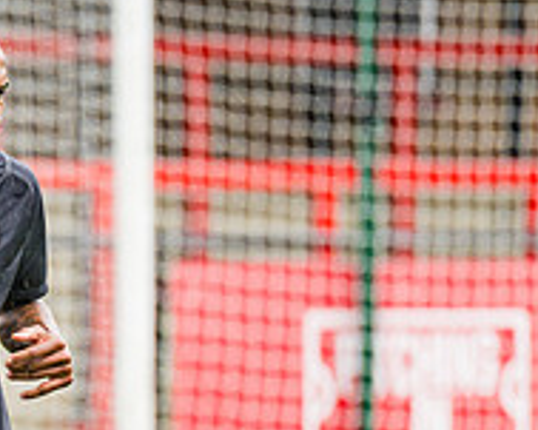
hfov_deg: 2.2
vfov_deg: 1.8
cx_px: -248
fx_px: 13941
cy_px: 632
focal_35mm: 876
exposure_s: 1/400
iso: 200
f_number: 2.8
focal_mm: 200
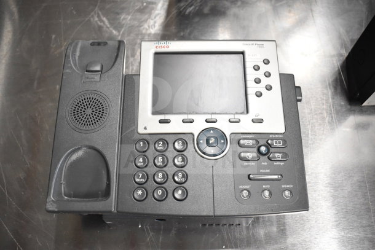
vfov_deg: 35.5
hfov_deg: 51.3
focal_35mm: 38
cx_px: 188
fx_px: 391
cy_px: 125
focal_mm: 25
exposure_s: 1/40
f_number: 4
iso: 2200
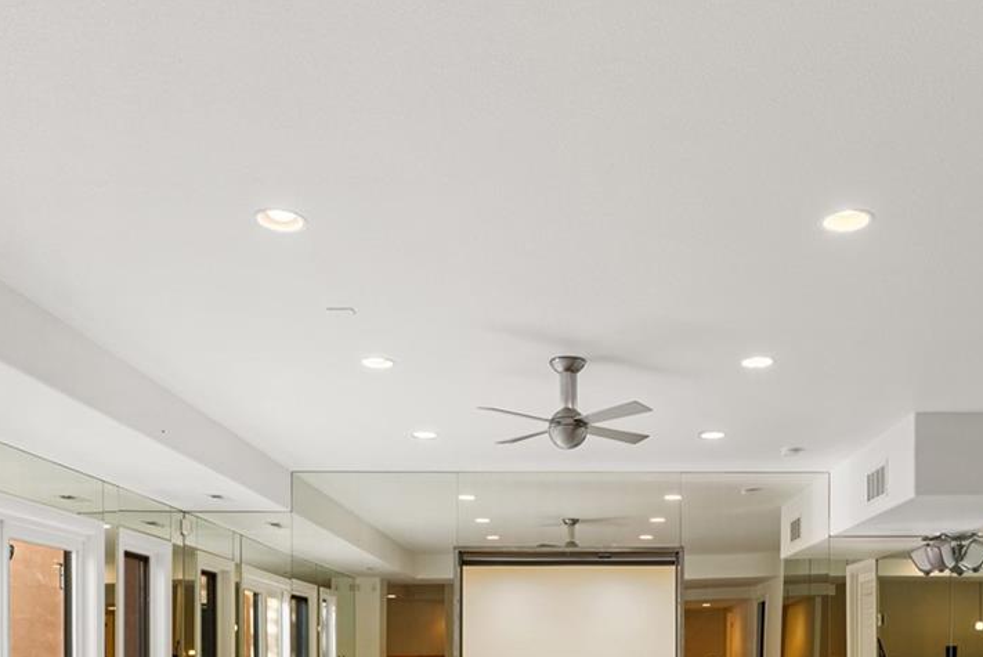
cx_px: 581
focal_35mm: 36
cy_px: 647
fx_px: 984
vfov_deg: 33.9
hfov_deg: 52.8
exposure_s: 1/6
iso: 200
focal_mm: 16
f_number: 8
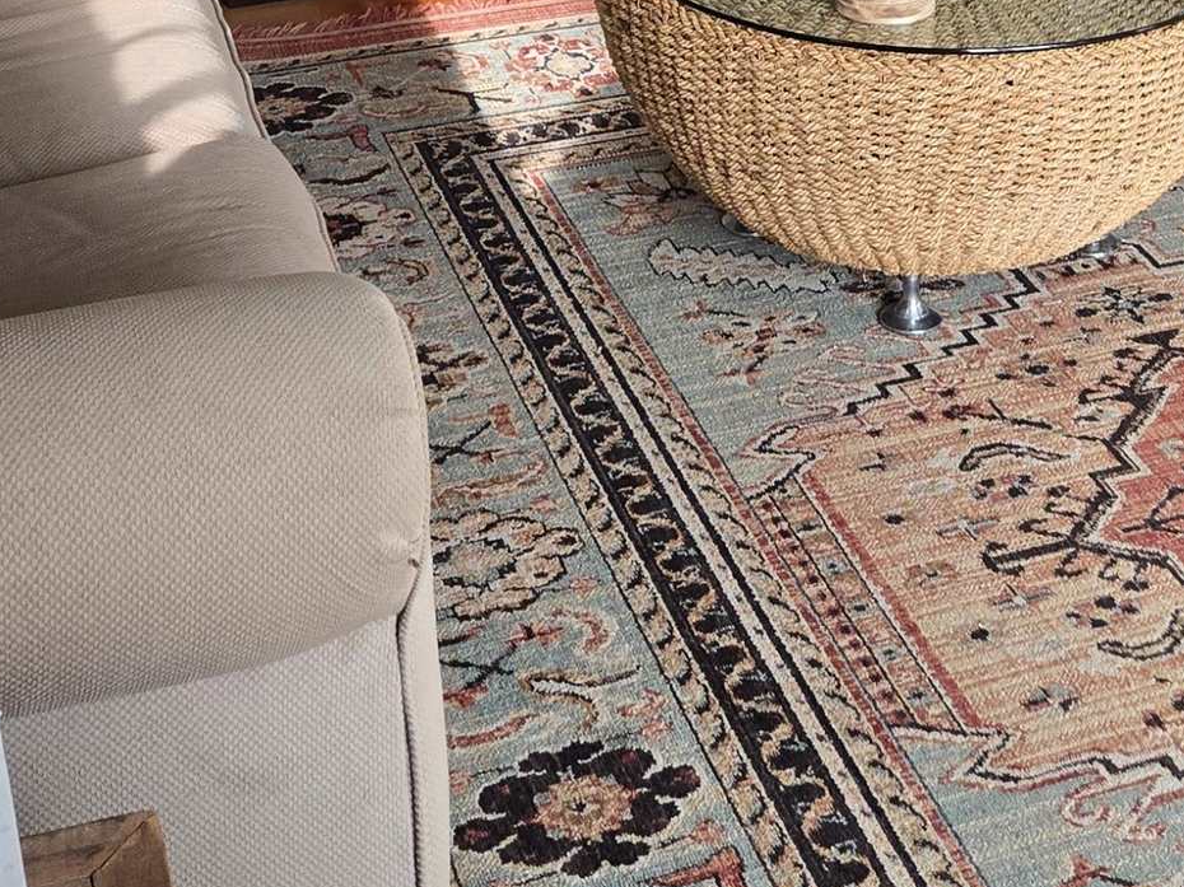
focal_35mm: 76
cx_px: 774
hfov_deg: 25.6
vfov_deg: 17.6
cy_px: -397
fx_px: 2599
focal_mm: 5.4
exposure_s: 1/180
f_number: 1.8
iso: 100
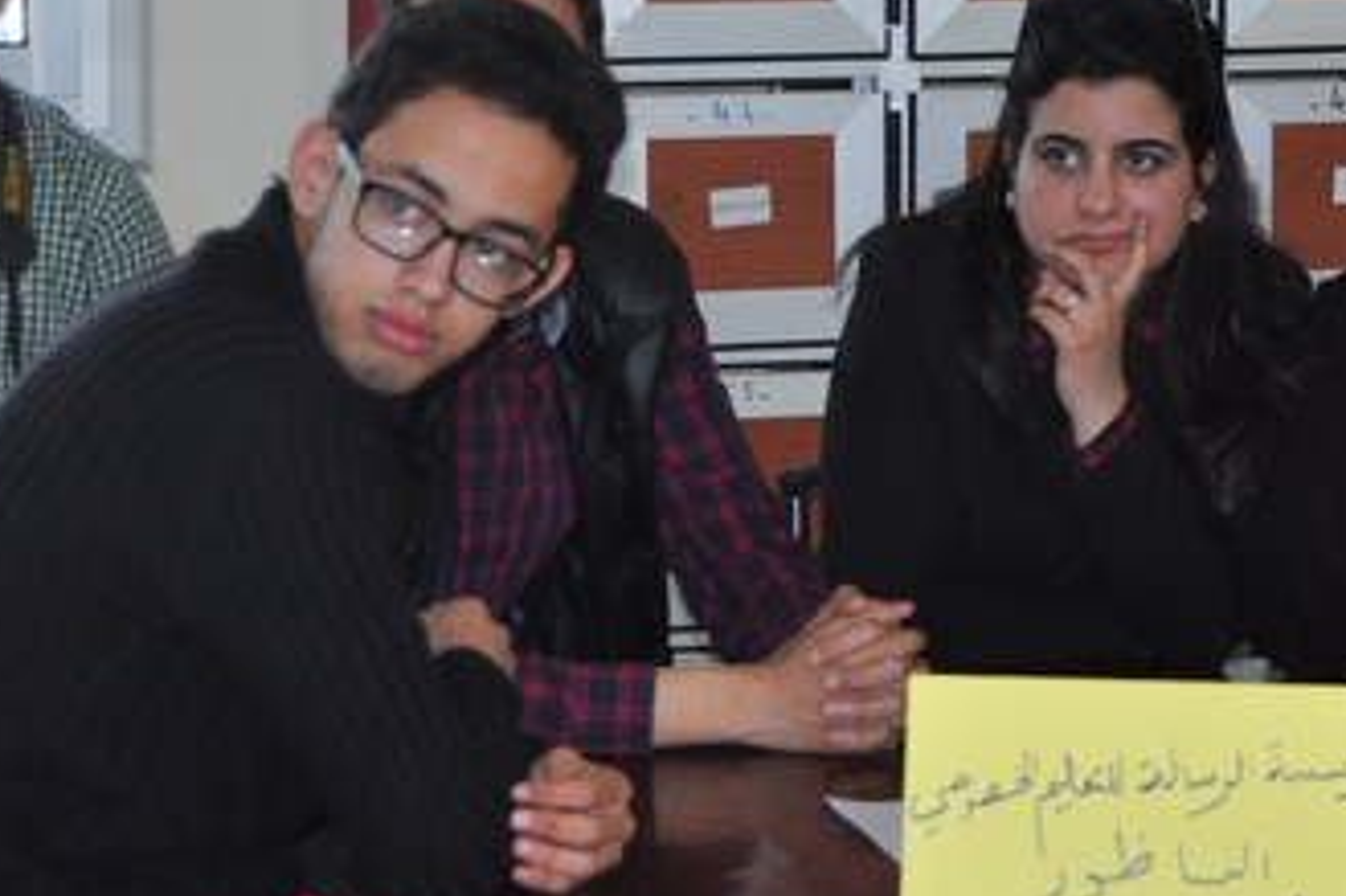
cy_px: 374
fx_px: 5232
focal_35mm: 140
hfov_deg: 14.6
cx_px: 1047
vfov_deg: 9.8
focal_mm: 48
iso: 800
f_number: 5.3
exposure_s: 1/60
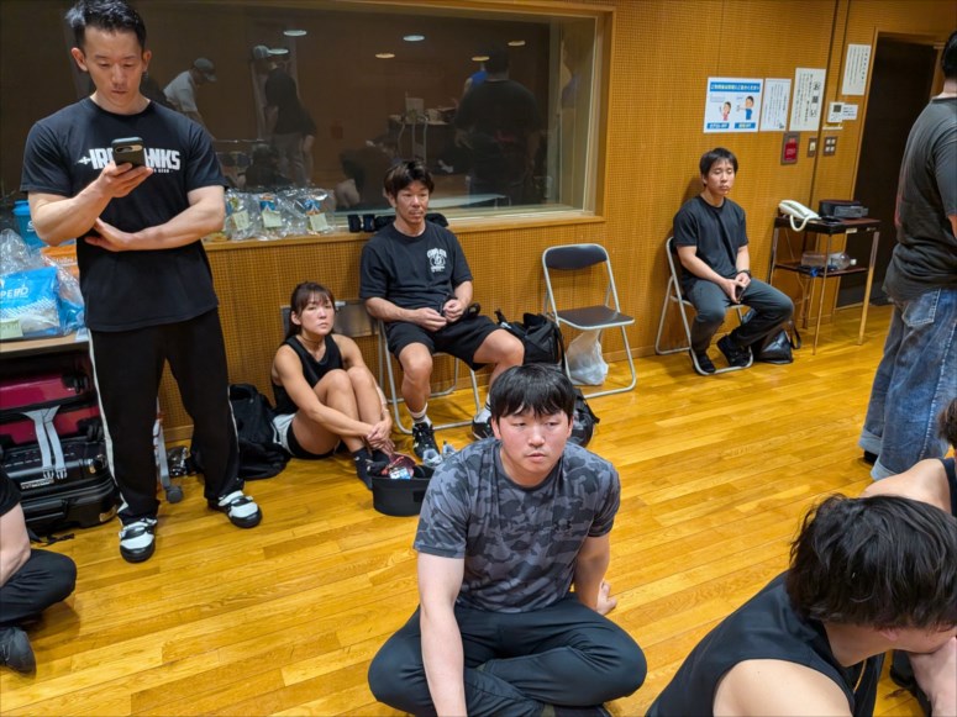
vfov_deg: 56.8
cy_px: 358
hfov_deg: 71.6
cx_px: 478
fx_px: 663
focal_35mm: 24
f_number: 1.7
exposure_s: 1/120
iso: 947
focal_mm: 4.53
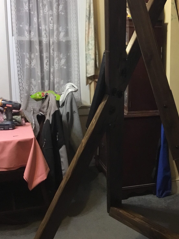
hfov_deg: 26.6
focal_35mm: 54
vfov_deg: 35.4
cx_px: 140
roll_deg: -0.8
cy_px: 94
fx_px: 372
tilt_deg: -7.1
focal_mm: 3.3
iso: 200
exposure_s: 1/20
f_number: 2.4
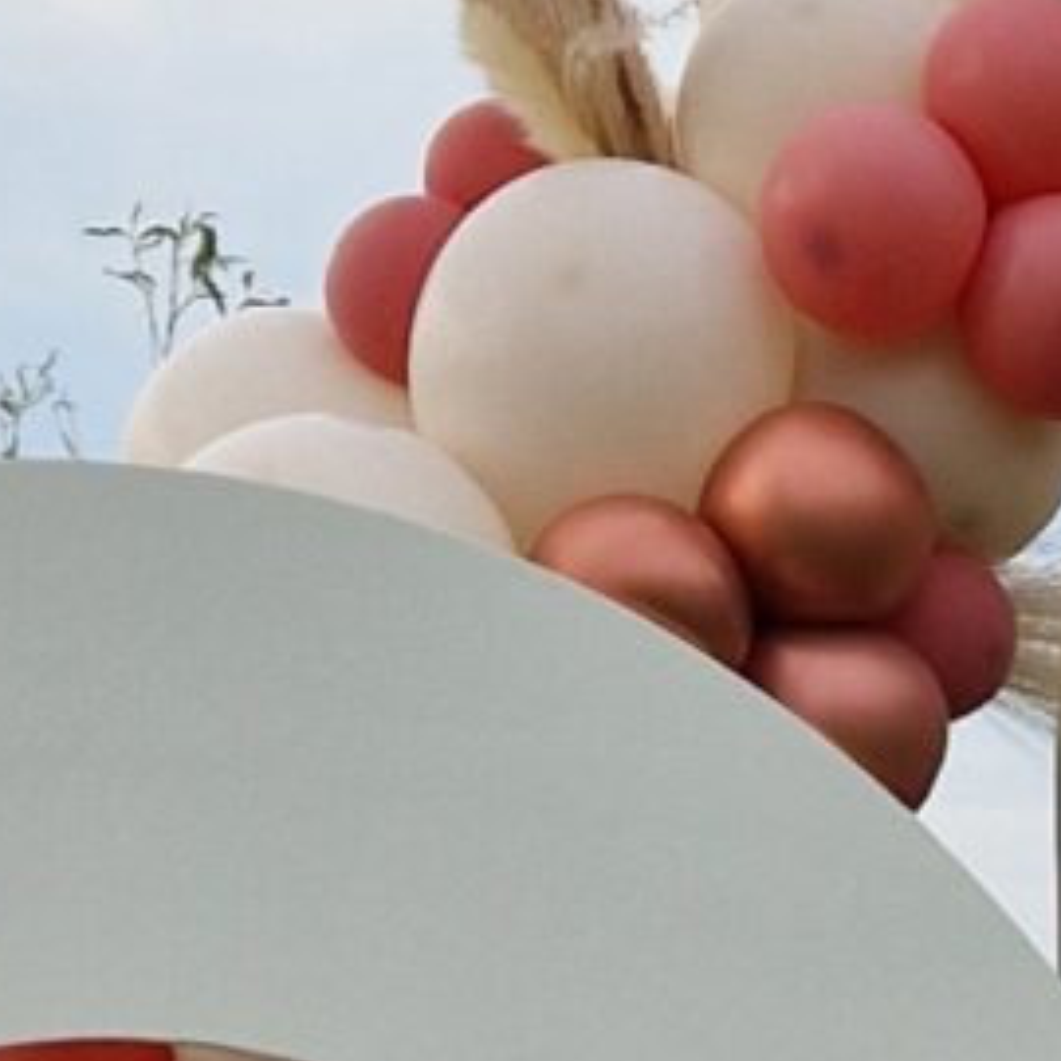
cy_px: 1501
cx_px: 1643
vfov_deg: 8.9
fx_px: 6693
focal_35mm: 193
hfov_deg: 8.8
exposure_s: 1/1308
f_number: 1.8
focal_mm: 5.4
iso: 50
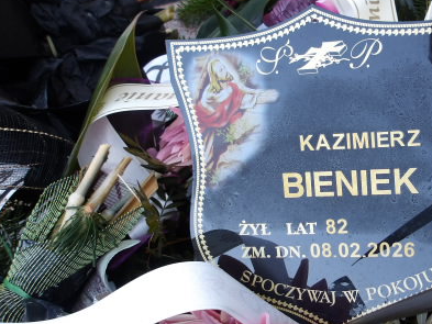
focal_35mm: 44
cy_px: 203
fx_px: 549
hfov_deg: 41.2
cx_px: 343
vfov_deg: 32.7
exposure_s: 1/66
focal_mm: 4.9
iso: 100
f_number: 3
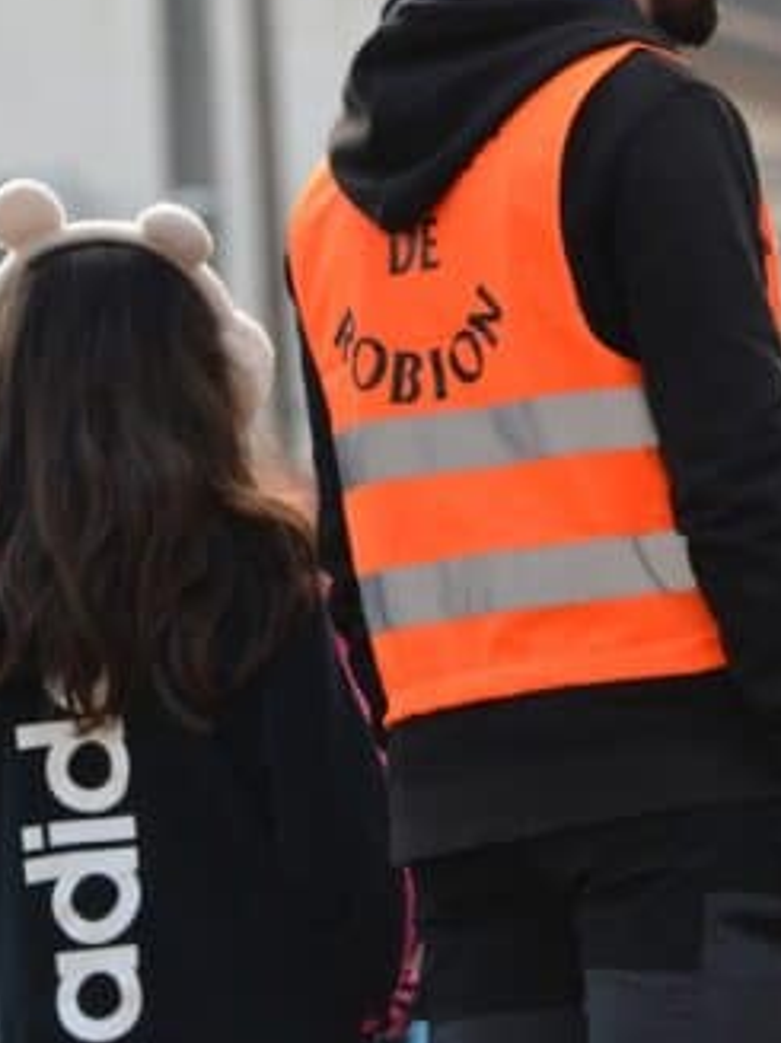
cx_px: 539
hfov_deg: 2.9
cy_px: 255
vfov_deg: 3.9
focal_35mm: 508
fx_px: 15292
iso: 800
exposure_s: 1/500
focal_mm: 150
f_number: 5
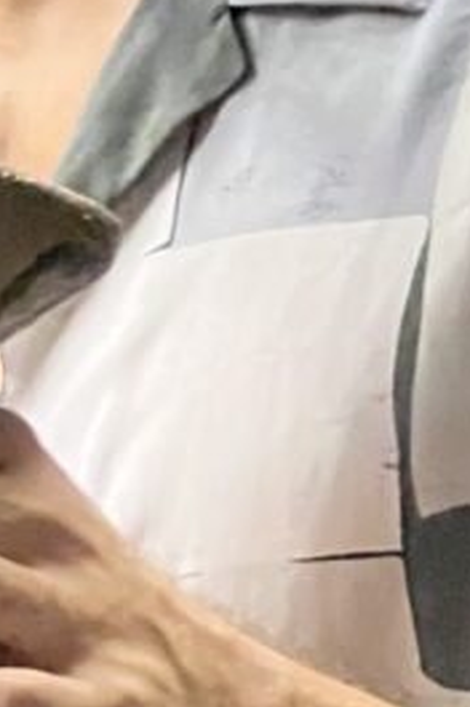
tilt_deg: -3.8
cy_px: 219
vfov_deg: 5.7
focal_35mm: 363
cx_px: -235
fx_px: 7127
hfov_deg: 3.8
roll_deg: +0.0
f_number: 2.8
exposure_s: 1/25
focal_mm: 9
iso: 1600
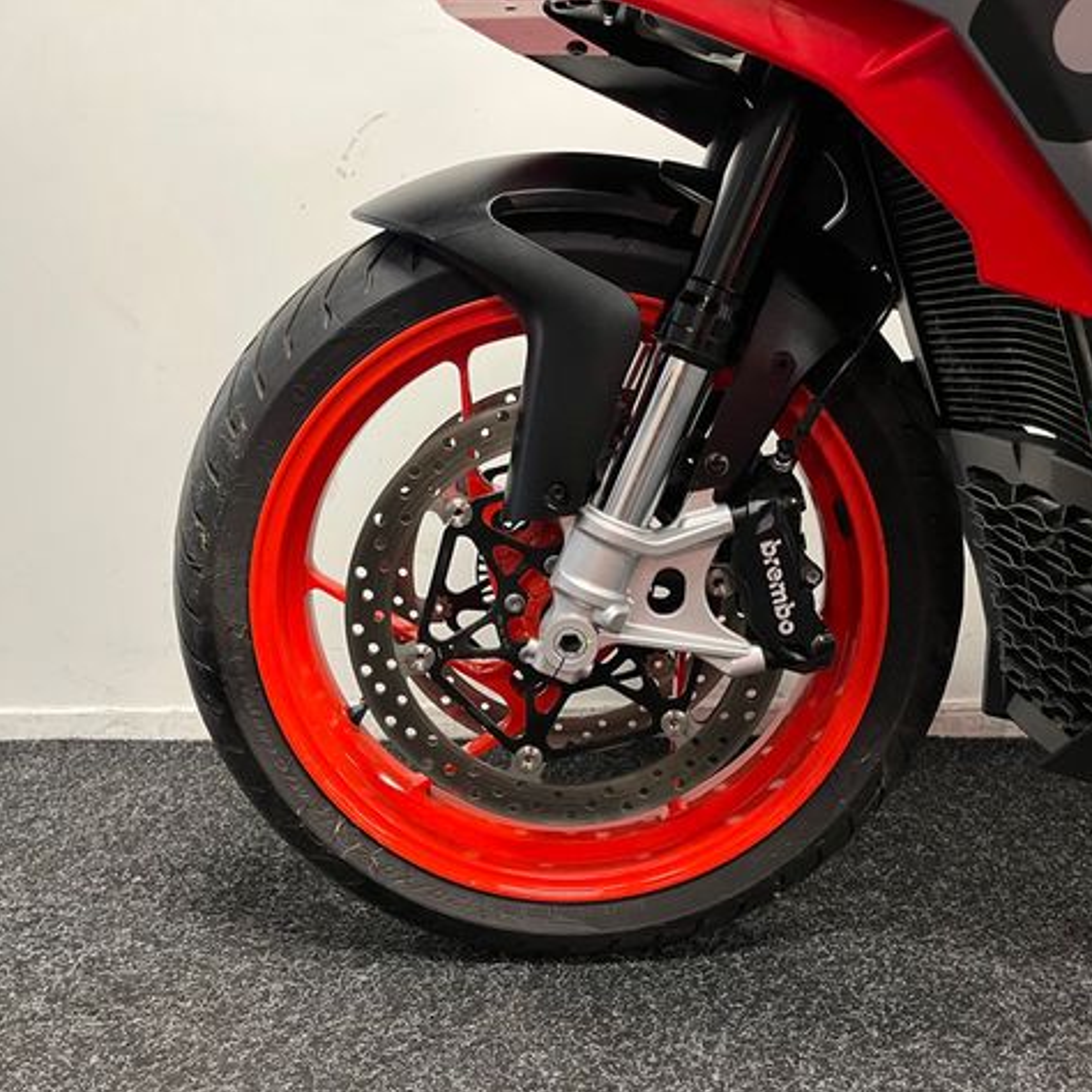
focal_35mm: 31
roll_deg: +1.3
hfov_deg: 52.5
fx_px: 1106
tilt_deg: -9.4
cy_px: 551
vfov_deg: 52.5
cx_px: 548
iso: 250
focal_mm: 5.1
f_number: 1.6
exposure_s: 1/50
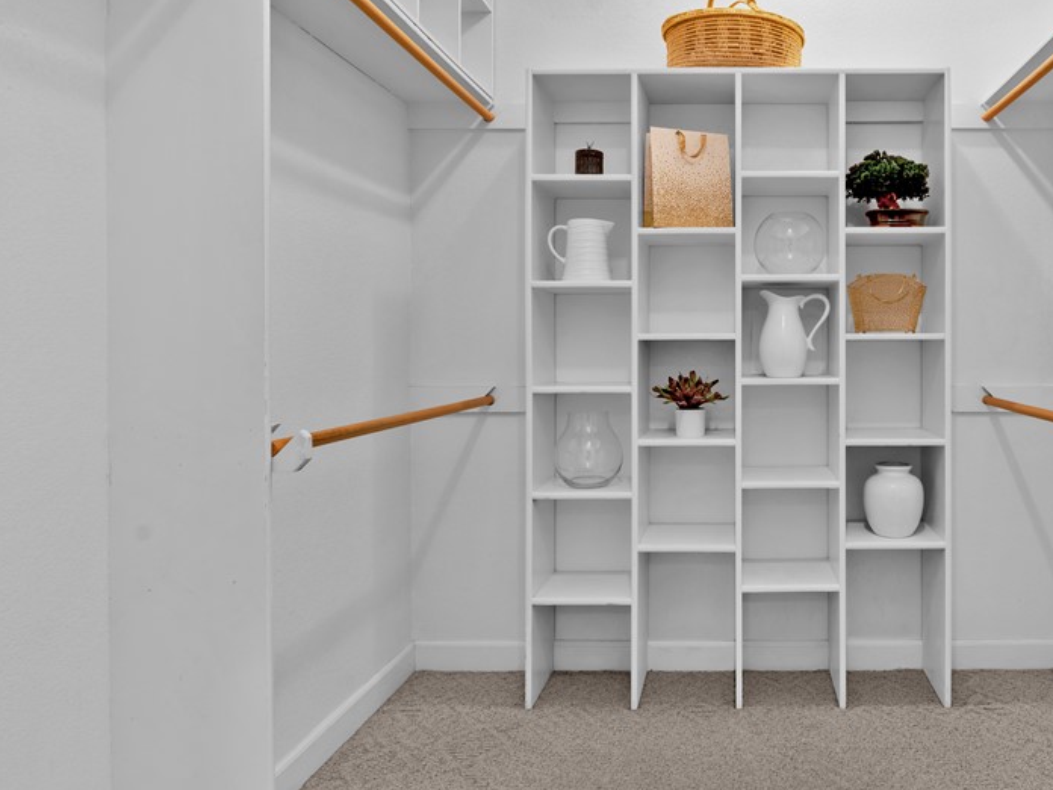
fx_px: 730
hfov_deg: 68.8
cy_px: 357
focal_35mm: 24
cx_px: 732
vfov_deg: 56.7
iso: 80
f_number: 8
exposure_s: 2
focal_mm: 16
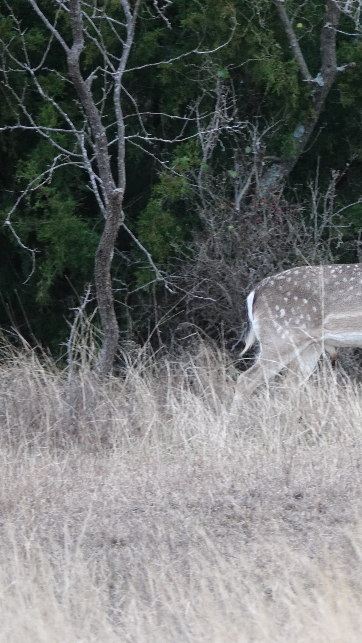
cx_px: 438
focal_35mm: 942
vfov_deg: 2.3
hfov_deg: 1.3
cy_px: 322
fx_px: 16077
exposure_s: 1/60
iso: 800
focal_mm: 219.82
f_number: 4
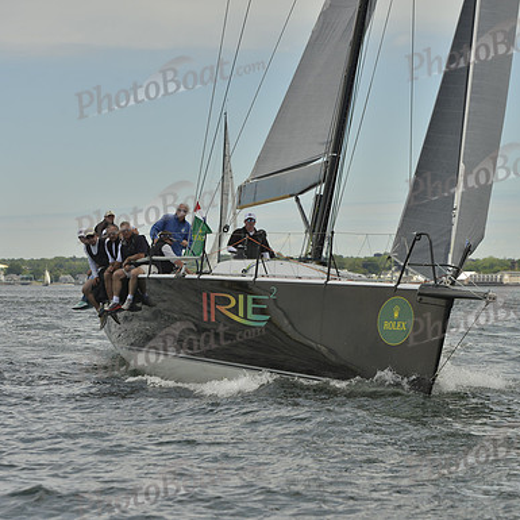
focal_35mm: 173
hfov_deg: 10.1
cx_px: 336
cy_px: 260
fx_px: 2940
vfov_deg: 10.1
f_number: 8
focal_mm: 135
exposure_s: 1/1600
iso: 280
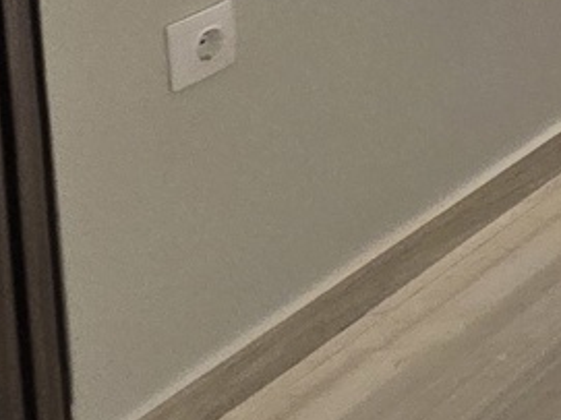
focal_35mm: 92
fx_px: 1490
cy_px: -494
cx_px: 1871
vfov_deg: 13.2
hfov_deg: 10.1
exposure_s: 1/100
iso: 80
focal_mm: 2.2
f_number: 2.2
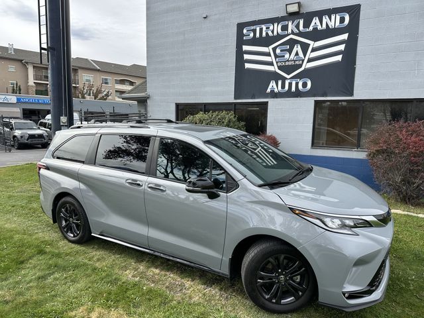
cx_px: 212
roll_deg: -2.1
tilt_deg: -6.2
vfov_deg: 56.8
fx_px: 294
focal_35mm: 24
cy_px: 159
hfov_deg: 71.6
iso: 80
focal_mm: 6.86
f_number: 1.78
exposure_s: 1/1009
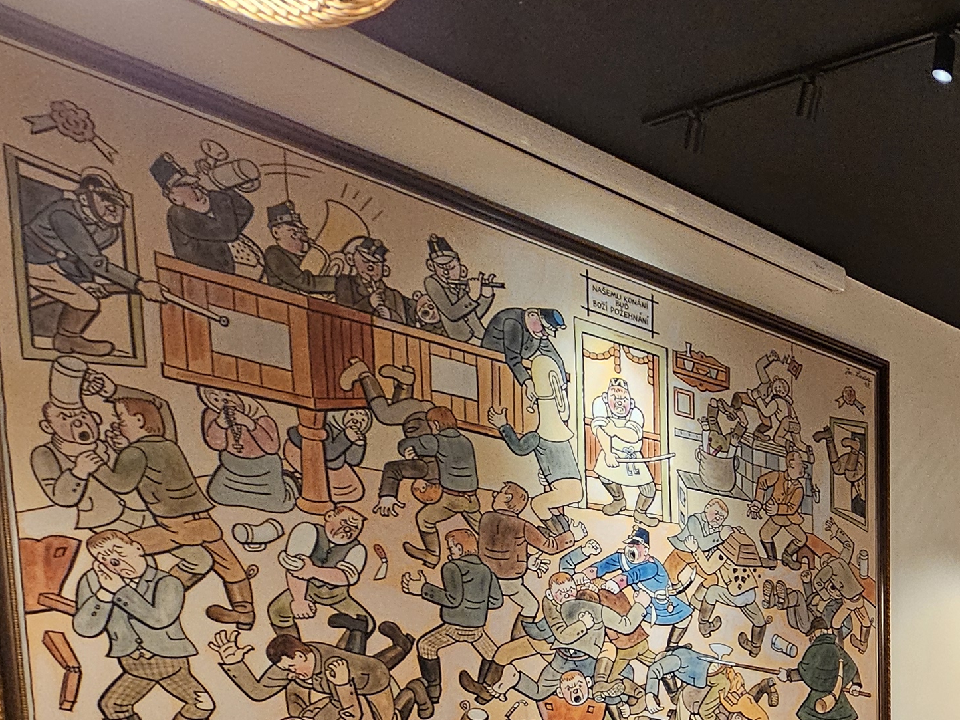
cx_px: 1231
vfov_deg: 33.2
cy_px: 840
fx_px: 998
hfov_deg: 35.8
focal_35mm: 36
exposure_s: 1/33
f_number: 2.2
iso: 320
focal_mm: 2.2
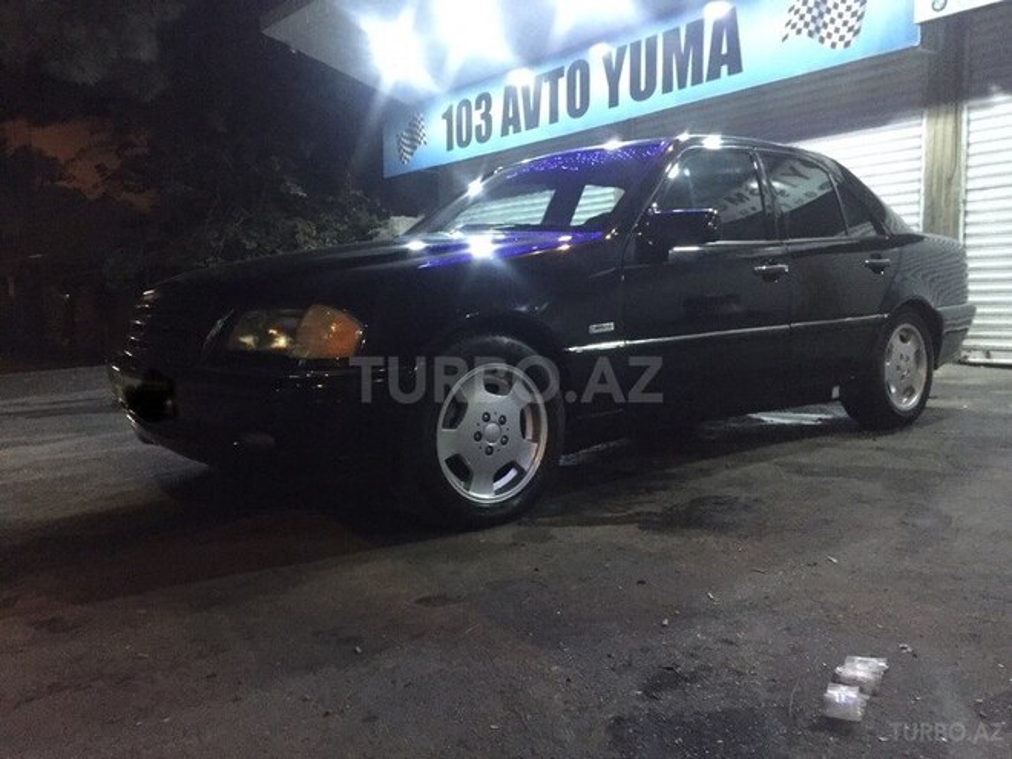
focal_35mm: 29
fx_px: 848
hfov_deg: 61.7
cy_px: 380
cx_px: 506
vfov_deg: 48.2
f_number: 2.2
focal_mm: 4.15
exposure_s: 1/17
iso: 1250
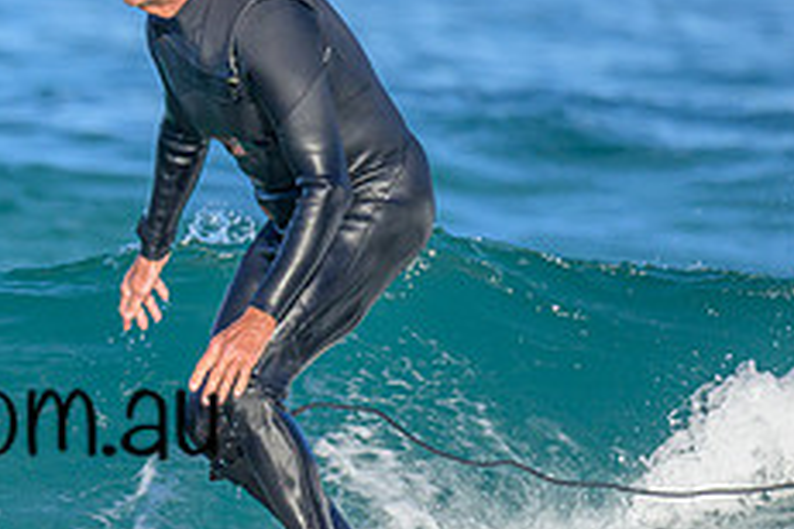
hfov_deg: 1.0
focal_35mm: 2083
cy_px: 399
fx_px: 45938
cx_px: -180
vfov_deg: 0.7
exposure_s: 1/2000
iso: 500
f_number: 6.3
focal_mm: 800
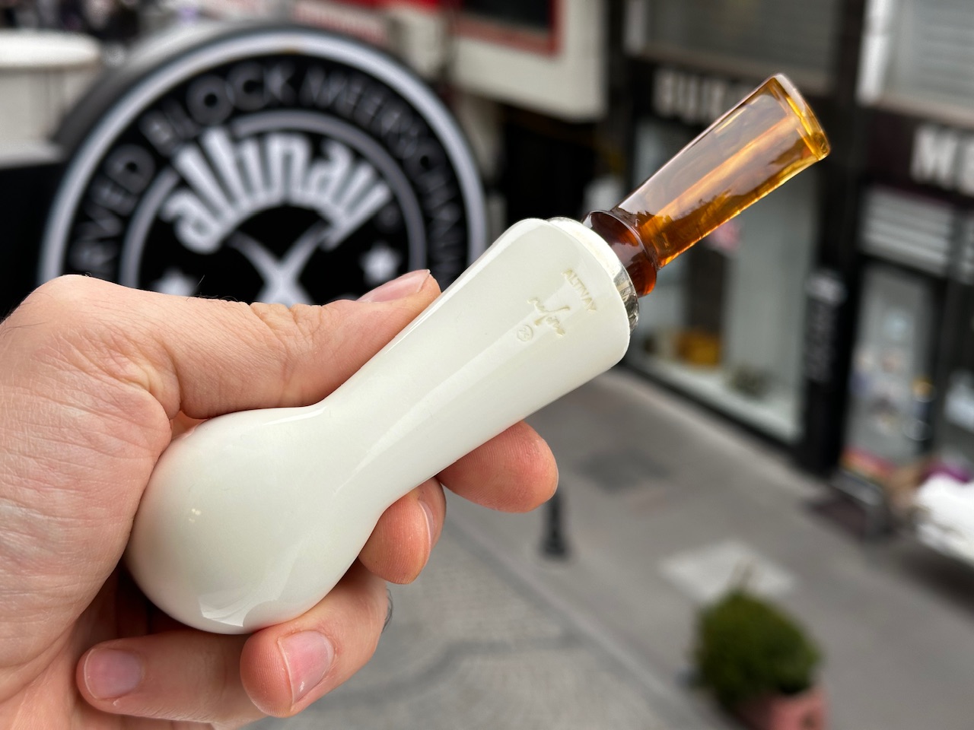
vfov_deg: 30.3
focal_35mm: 48
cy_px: 365
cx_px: 487
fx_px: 1351
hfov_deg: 39.7
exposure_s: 1/287
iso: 64
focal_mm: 6.86
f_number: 1.78
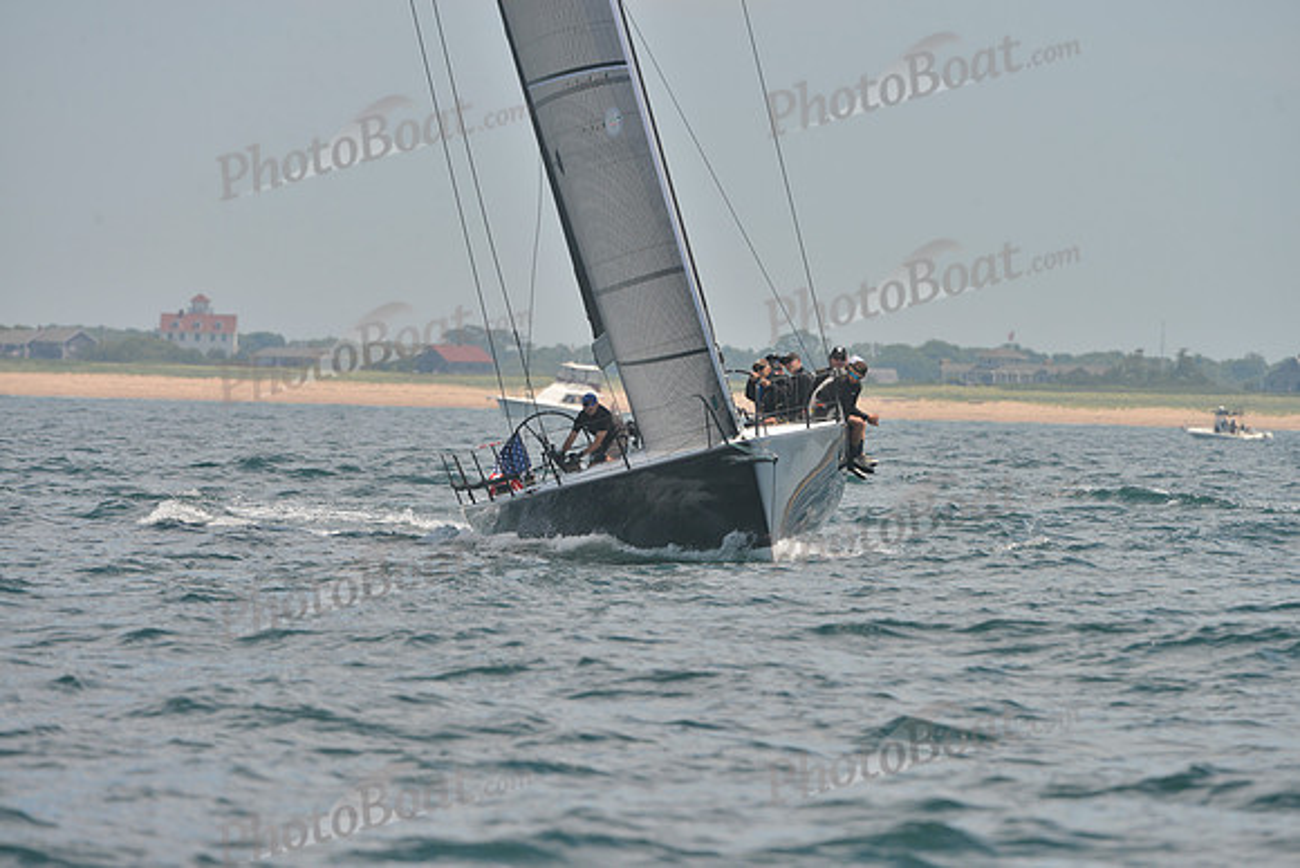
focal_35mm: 400
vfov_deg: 3.4
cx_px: 650
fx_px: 14447
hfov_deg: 5.2
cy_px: 434
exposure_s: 1/800
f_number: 9
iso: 280
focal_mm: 400
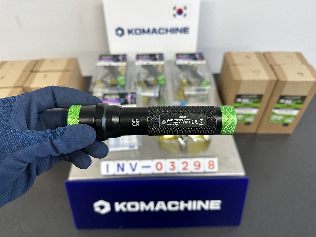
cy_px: 118
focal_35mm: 24
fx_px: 219
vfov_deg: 56.8
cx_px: 158
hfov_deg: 71.6
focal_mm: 6.86
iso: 160
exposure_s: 1/120
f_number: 1.78
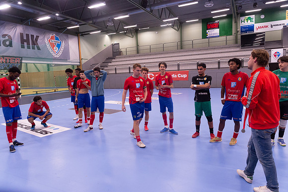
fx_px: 192
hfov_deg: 73.8
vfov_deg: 53.1
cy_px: 96
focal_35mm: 24
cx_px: 144
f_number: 5
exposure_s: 1/250
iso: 2800
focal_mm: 24
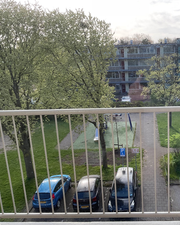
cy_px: 113
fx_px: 253
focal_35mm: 38
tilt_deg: -14.0
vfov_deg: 47.9
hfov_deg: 37.9
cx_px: 141
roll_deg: +0.5
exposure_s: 1/342
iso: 16
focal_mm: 3
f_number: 1.8
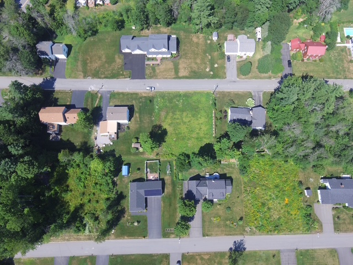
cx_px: 176
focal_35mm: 20
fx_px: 204
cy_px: 132
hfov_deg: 81.7
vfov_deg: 66.0
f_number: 2.8
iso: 100
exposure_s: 1/627
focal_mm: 3.61
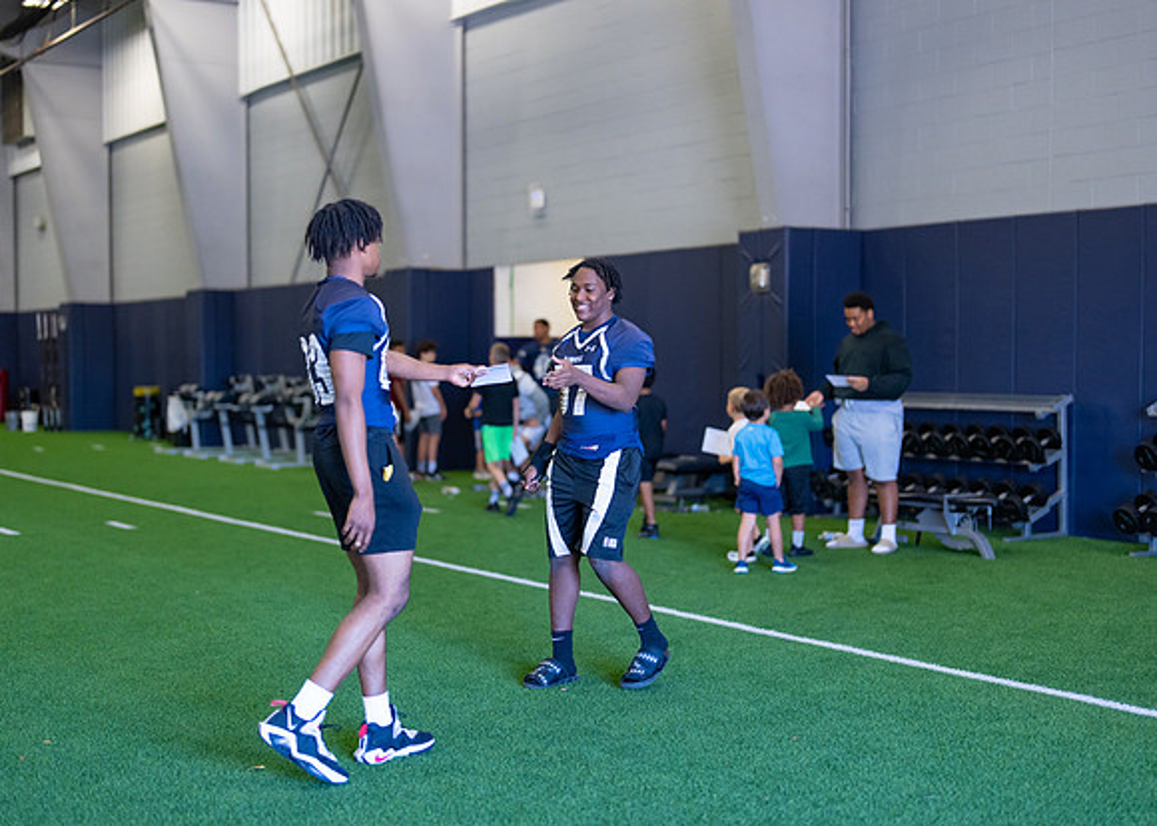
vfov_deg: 26.5
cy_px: 413
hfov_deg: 36.5
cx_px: 578
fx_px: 1753
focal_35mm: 53
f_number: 1.2
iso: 1600
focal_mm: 50
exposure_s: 1/1000
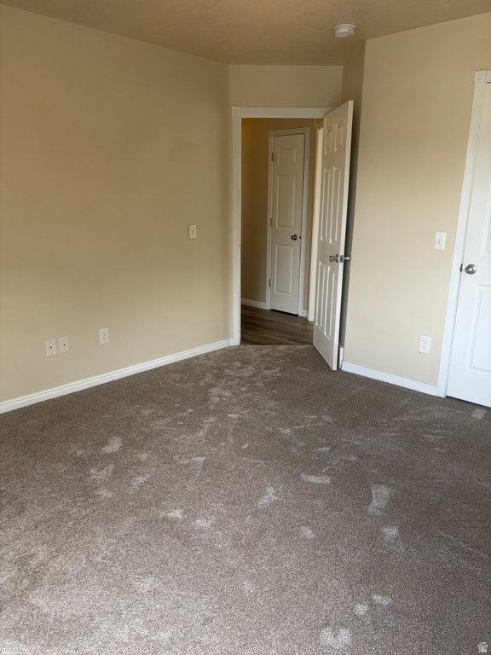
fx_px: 492
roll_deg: -0.6
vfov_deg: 67.3
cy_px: 328
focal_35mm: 26
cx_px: 246
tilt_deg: -14.6
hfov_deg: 53.1
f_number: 1.6
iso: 125
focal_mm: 5.96
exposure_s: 1/121
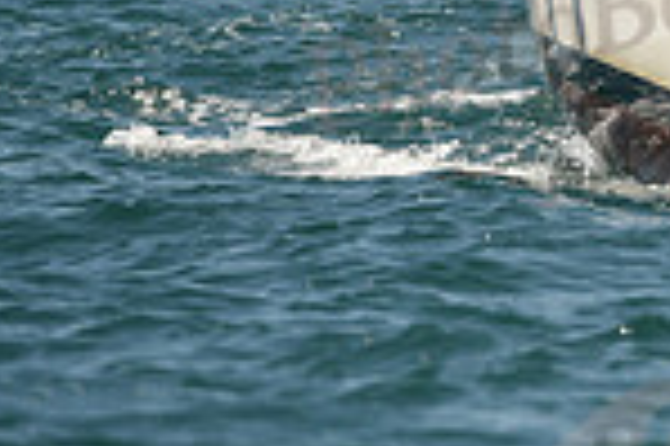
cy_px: -282
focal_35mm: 1481
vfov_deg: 0.9
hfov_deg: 1.4
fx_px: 27532
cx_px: 1174
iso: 250
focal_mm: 380
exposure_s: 1/1250
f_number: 7.1
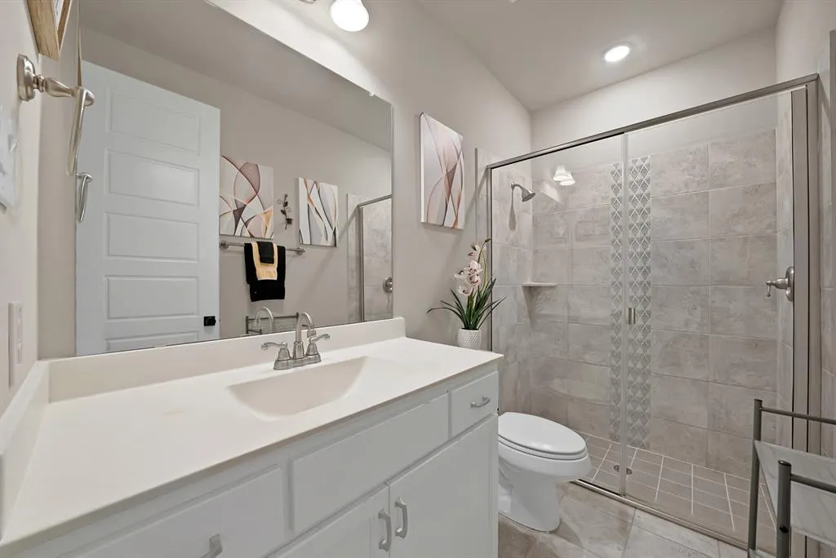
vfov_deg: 90.1
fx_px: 279
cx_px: 418
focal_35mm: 12
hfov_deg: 112.6
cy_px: 279
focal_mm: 12
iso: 640
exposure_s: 1/1.25
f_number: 9
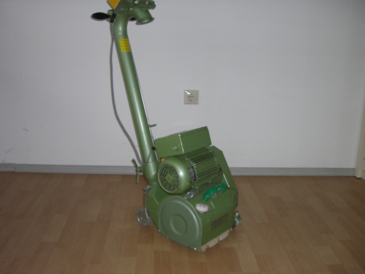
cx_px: 182
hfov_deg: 49.0
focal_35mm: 38
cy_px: 137
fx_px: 401
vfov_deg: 37.7
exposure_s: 1/60
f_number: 2.7
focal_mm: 6.2
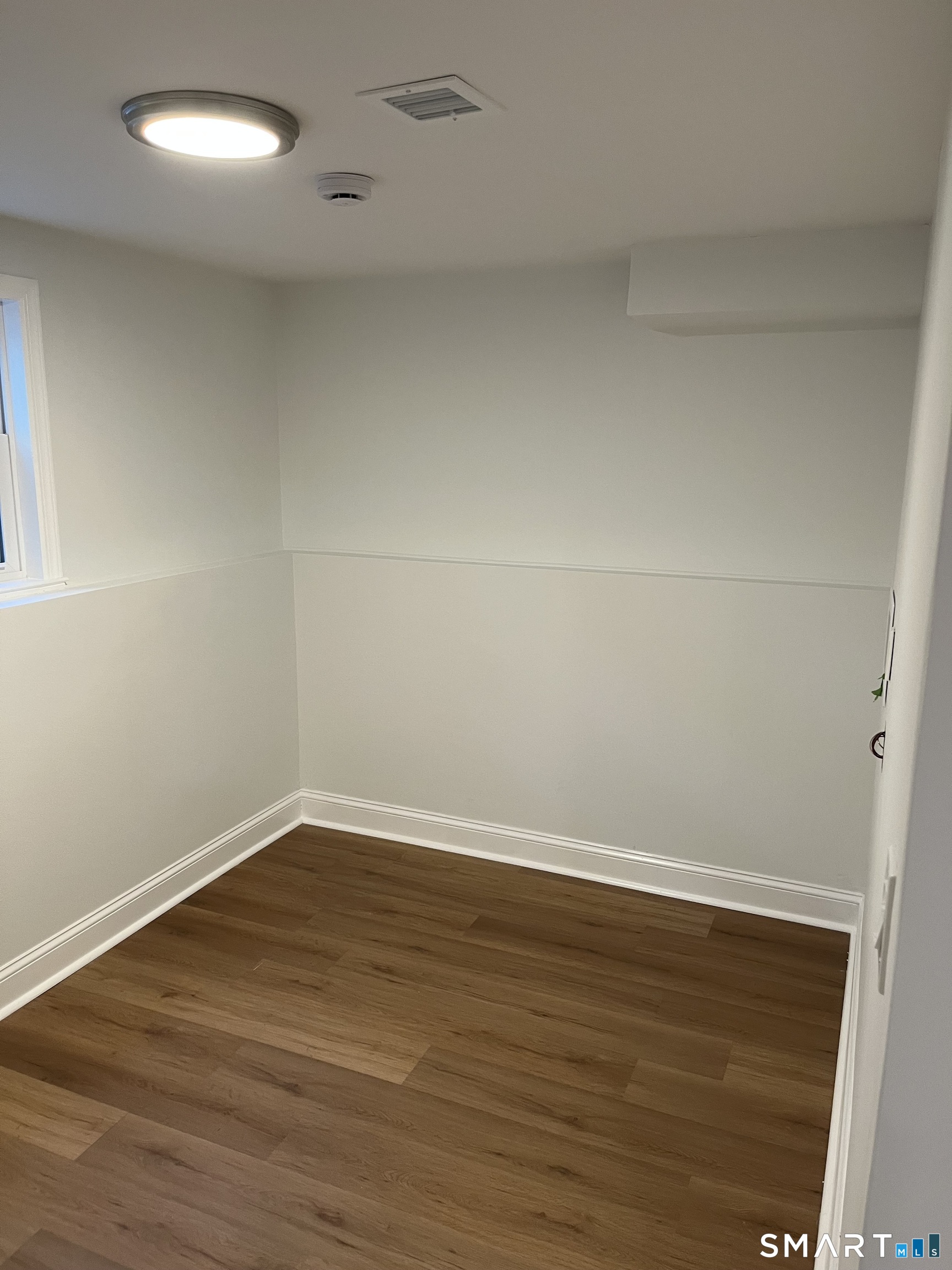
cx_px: 476
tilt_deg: -11.1
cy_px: 635
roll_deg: -0.4
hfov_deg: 53.1
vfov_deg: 67.3
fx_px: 953
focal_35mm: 26
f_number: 1.6
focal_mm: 5.1
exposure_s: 1/60
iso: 125
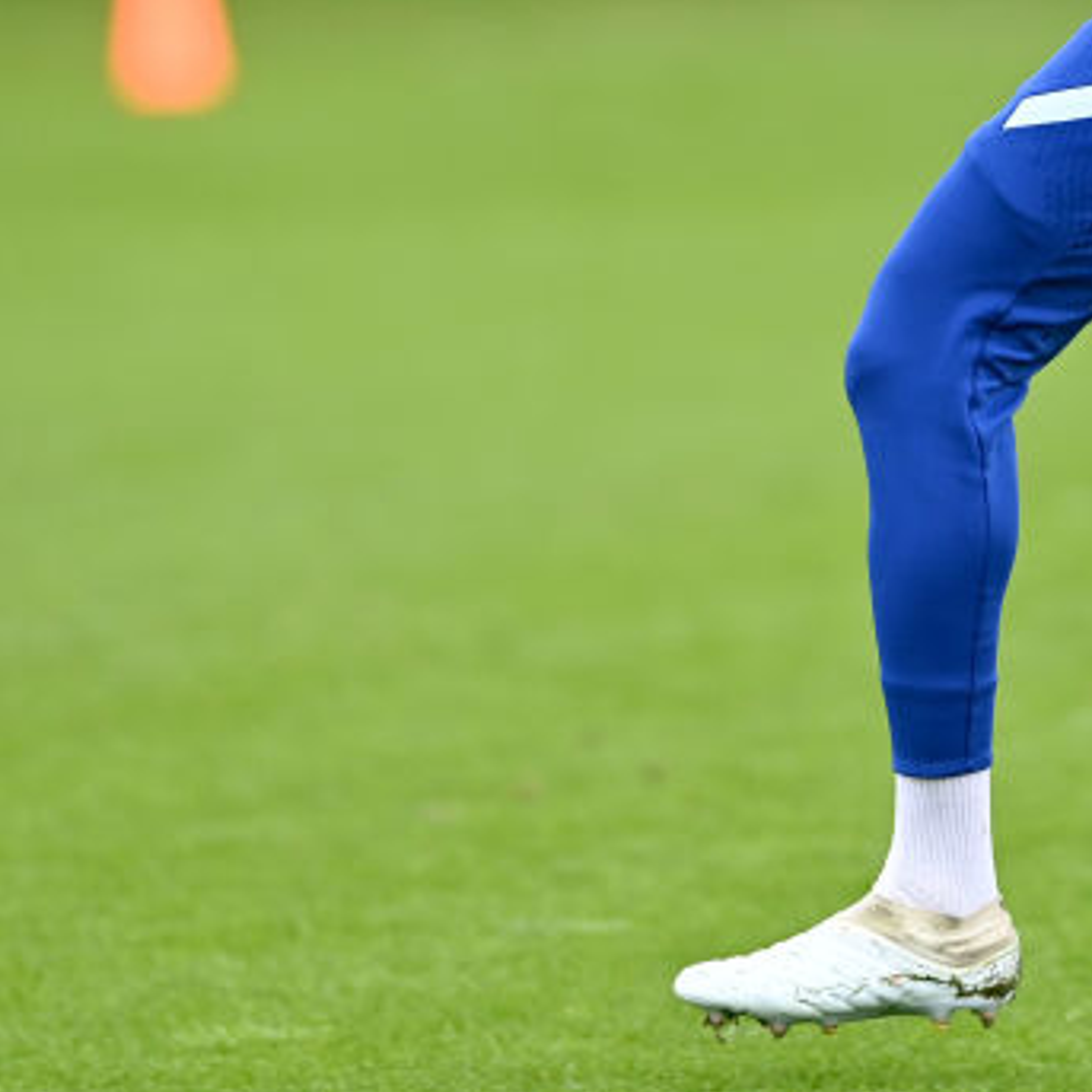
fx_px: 36190
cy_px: 11
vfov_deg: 1.7
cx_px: 812
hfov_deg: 1.7
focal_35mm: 1014
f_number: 3.5
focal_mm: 400
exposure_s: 1/2000
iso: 1250
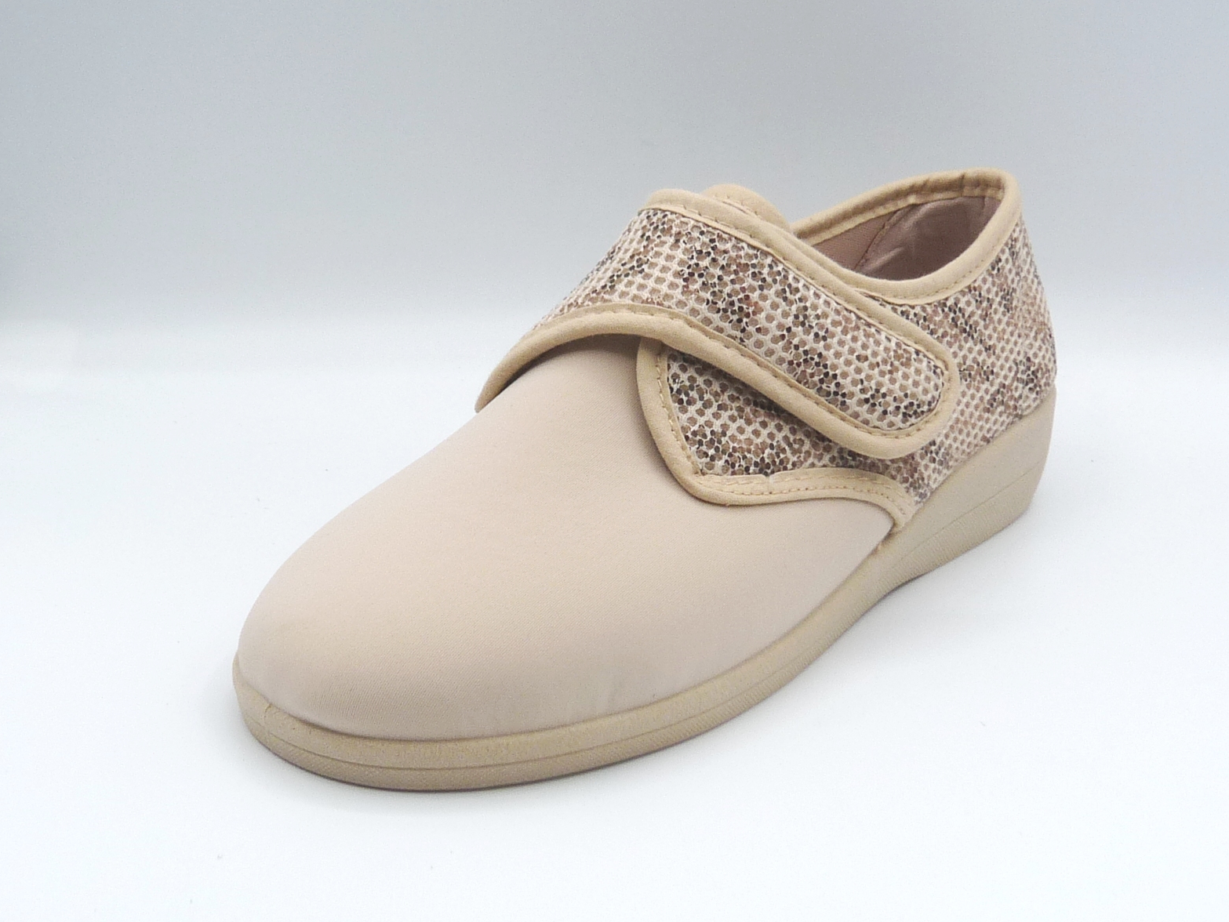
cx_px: 609
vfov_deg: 29.7
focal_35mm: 49
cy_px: 464
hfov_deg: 38.9
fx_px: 1740
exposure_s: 1/200
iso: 100
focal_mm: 4.8
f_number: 5.6
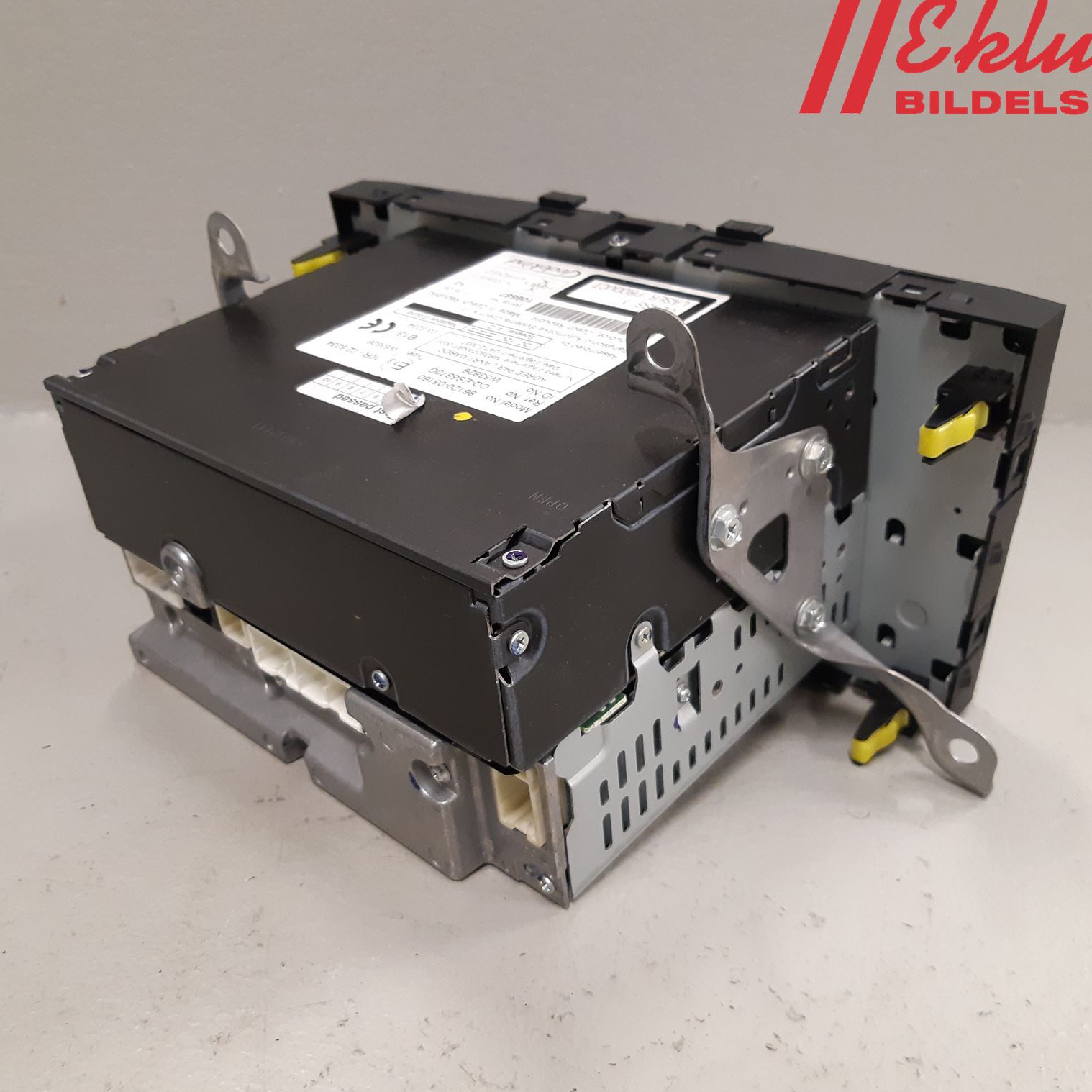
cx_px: 504
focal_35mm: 31
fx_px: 1106
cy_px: 545
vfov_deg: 52.5
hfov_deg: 52.5
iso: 200
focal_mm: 3.93
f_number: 1.7
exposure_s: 1/50
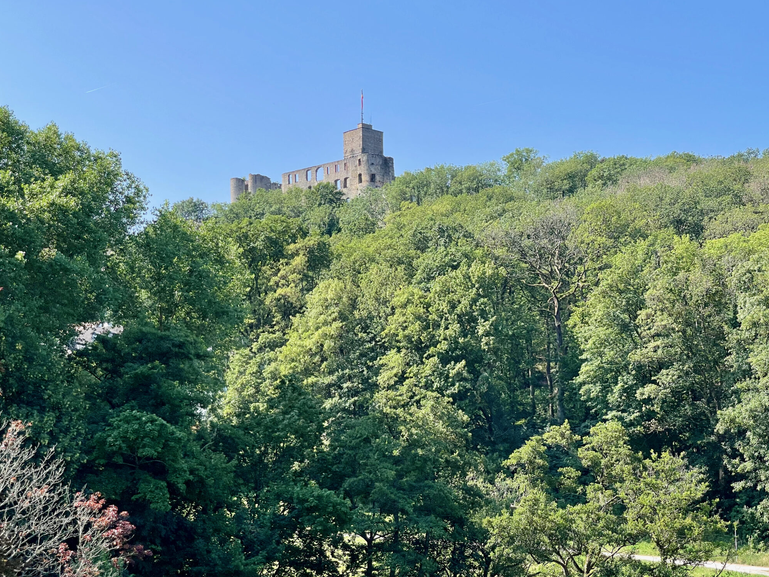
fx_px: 1466
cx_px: 395
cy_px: 284
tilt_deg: +9.4
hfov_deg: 29.4
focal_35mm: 66
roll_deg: +0.4
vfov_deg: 22.2
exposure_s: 1/677
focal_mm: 7.5
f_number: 2.2
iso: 20
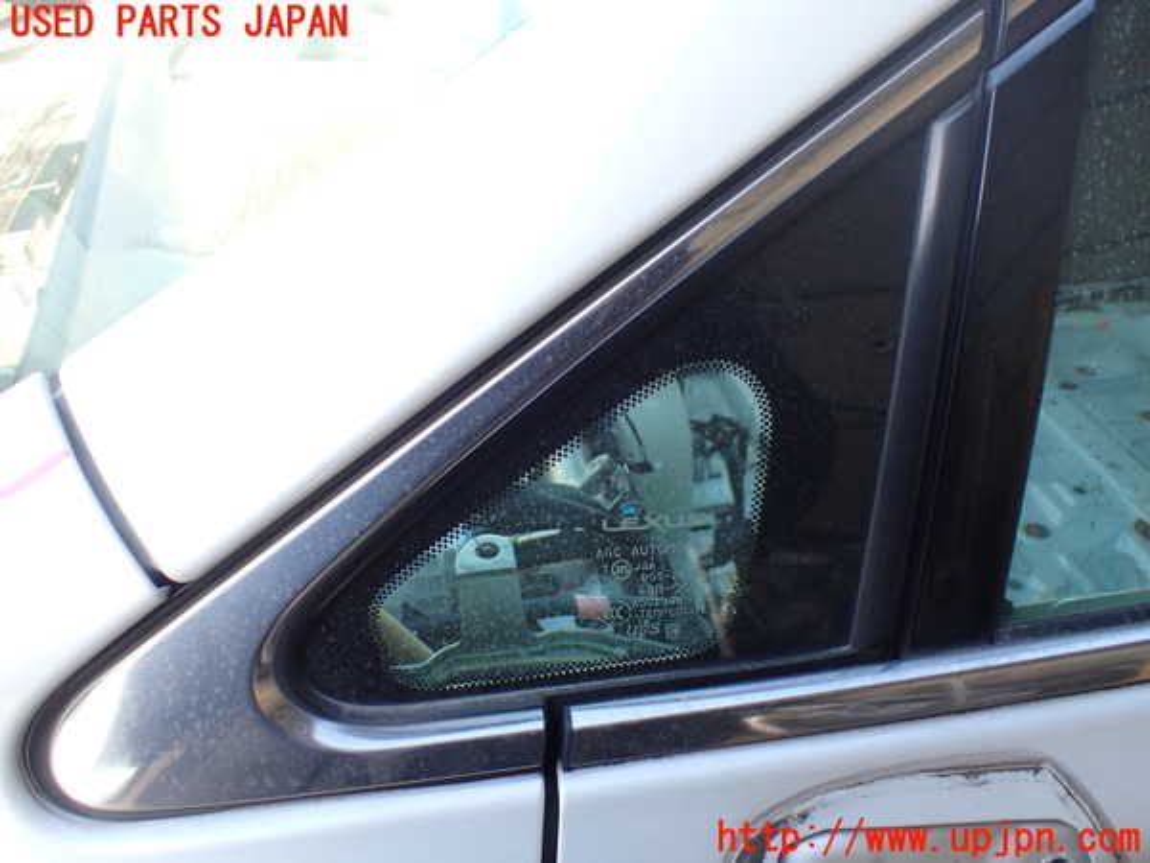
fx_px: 997
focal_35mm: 30
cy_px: 432
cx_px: 575
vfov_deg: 46.8
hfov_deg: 60.0
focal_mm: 5.4
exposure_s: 1/160
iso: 100
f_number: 2.3
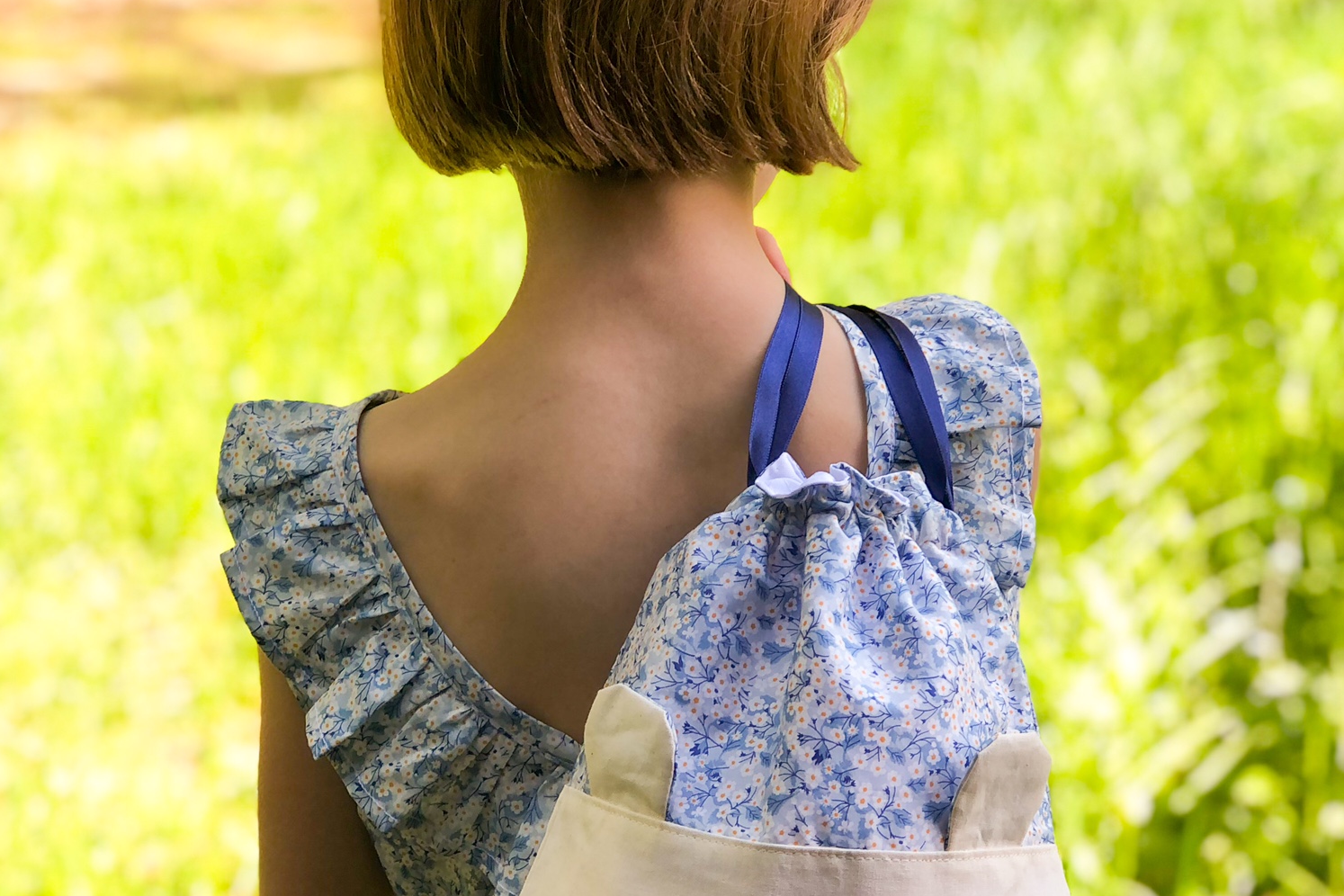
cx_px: 676
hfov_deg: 25.4
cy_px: 495
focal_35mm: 80
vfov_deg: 17.1
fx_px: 2986
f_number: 2.8
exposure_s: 1/120
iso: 25
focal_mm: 6.6
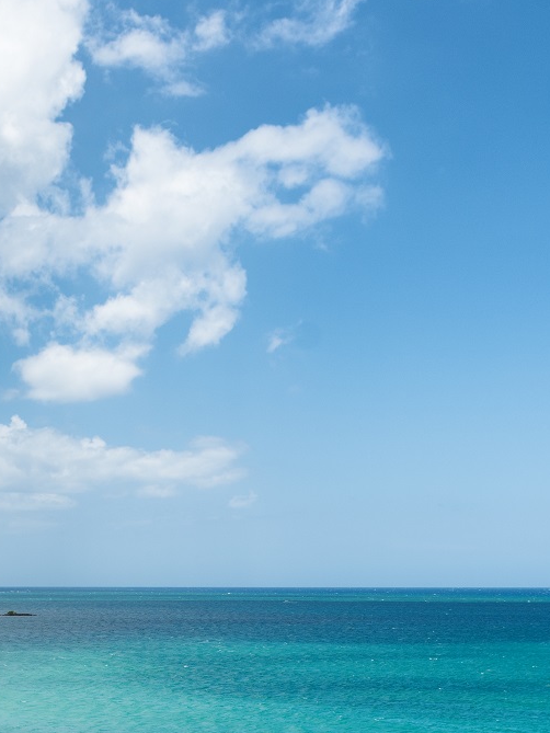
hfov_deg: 21.1
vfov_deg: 26.7
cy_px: 725
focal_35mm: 69
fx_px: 1461
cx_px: 135
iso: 125
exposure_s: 1/500
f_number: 5.6
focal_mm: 24
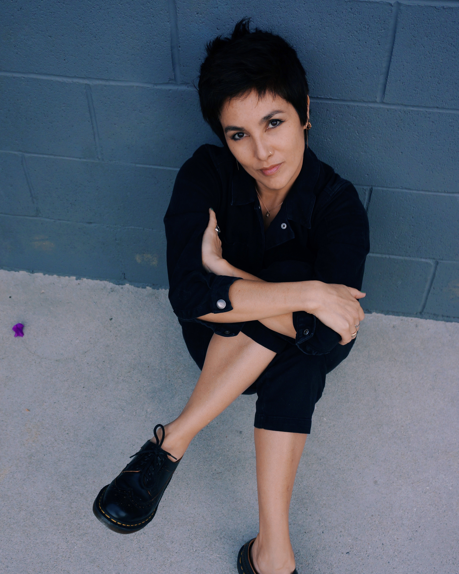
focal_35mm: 40
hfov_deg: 37.7
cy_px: 340
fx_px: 672
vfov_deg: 46.0
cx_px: 232
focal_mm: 23
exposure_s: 1/160
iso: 250
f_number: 4
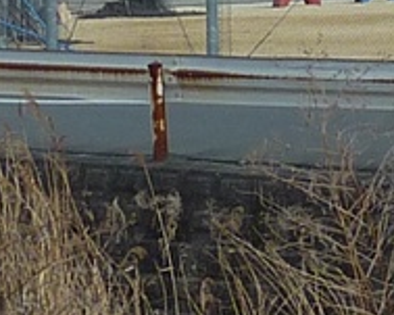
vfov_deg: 5.3
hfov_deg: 6.6
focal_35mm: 291
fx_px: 3392
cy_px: -215
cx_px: 373
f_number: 4.5
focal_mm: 5
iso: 80
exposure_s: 1/500
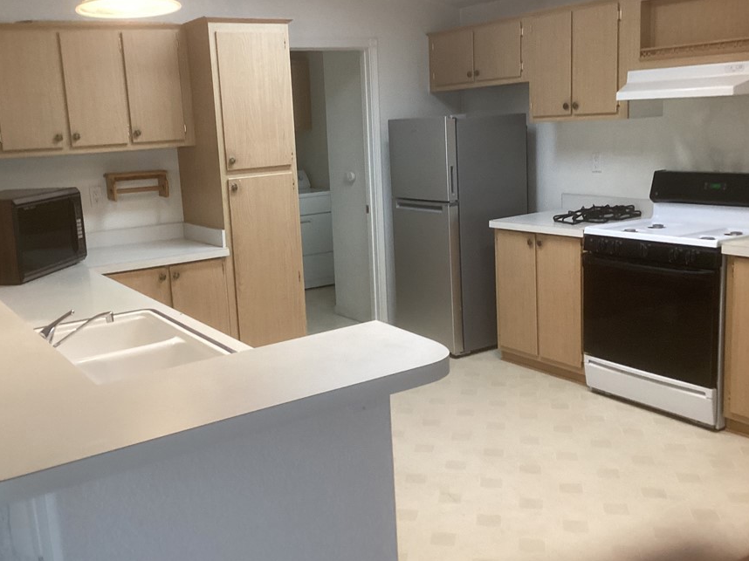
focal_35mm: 37
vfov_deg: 38.6
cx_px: 320
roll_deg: +1.4
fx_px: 800
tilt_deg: -8.7
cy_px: 250
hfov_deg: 50.0
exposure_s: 1/60
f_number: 2.4
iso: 250
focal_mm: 3.3
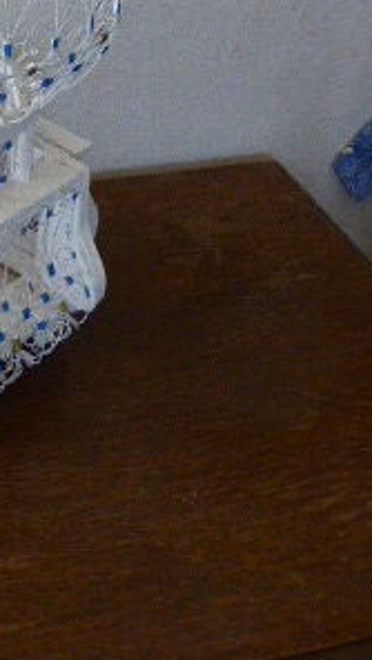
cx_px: -102
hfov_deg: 15.8
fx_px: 1277
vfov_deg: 27.2
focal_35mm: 73
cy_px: -13
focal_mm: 5.4
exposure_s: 1/125
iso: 500
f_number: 3.6
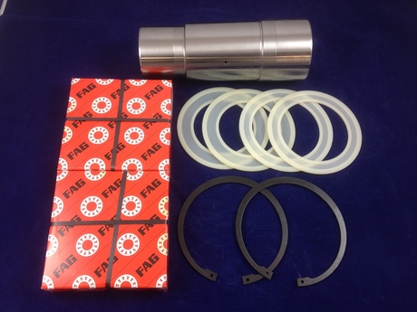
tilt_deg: -64.7
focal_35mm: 35
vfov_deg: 40.7
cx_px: 208
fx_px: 422
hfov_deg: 52.6
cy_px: 156
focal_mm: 4.28
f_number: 2.4
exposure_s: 1/24
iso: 50
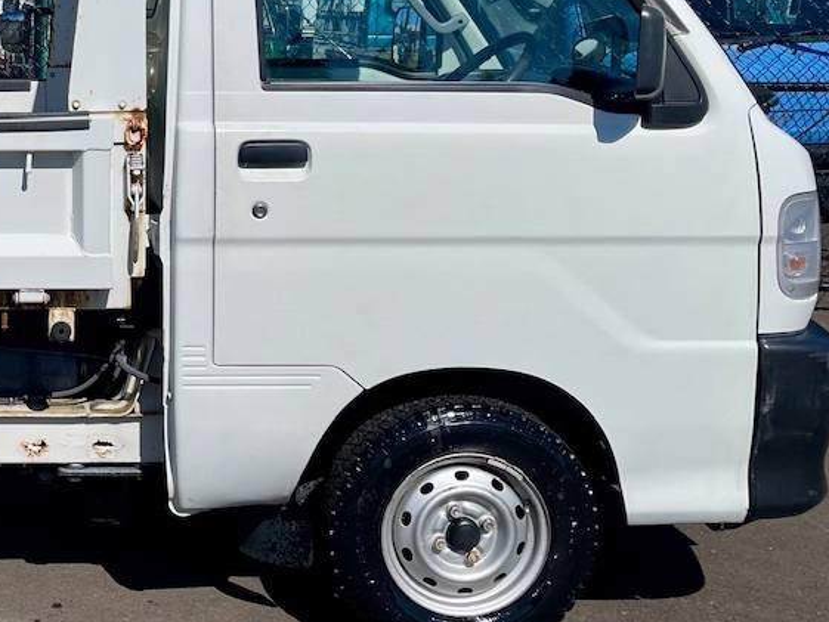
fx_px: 1365
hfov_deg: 31.3
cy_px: 173
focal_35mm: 57
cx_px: 1
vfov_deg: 25.4
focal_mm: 5.1
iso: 32
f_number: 1.6
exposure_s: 1/8547
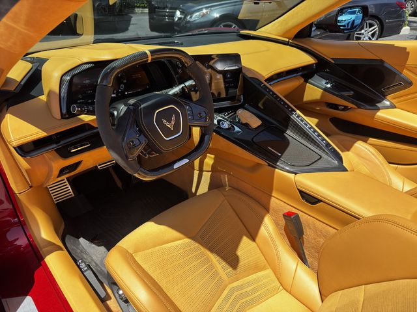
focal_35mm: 24
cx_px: 208
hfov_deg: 71.6
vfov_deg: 56.8
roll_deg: -0.9
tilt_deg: -30.6
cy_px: 156
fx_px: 289
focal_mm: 6.76
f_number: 1.78
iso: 100
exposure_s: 1/1590
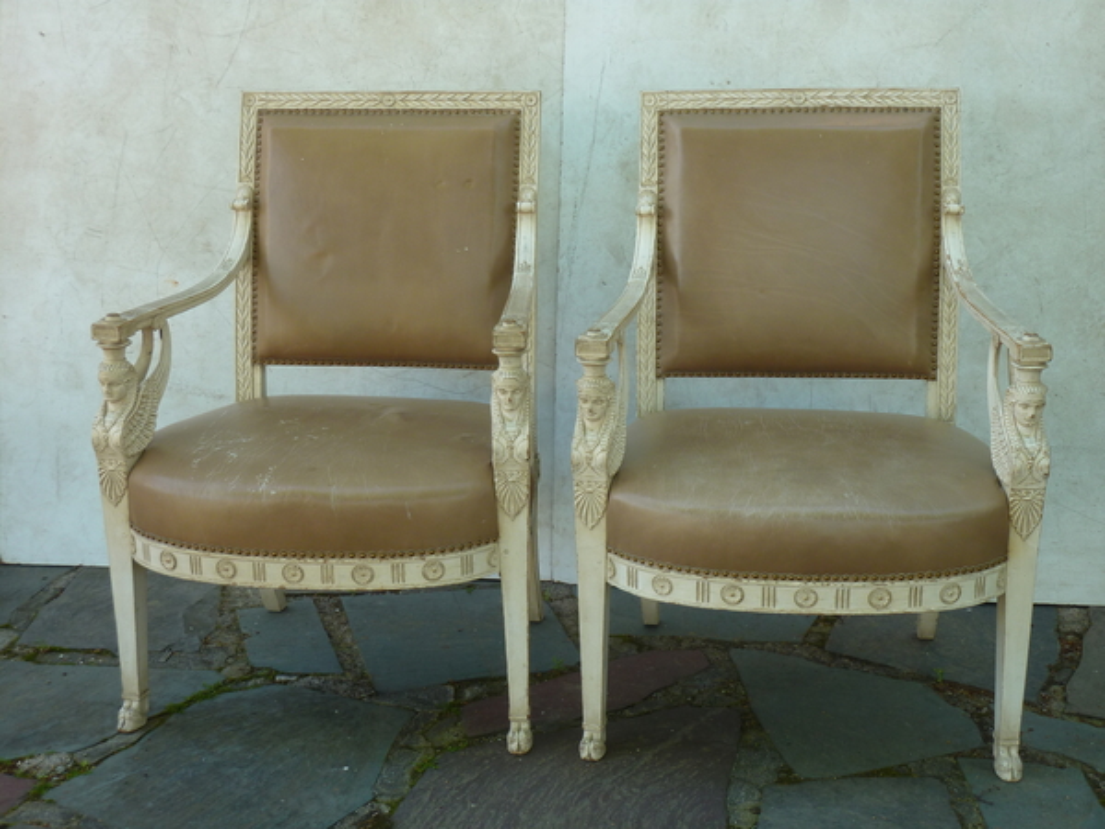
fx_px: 1532
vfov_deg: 30.3
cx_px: 552
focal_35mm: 48
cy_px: 414
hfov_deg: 39.7
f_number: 3.8
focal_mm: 7.9
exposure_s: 1/60
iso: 80
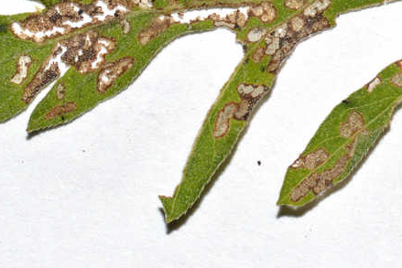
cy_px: -3
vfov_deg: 4.2
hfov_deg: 6.3
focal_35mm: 328
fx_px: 3664
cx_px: 296
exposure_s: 1/200
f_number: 18
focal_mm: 100
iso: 100
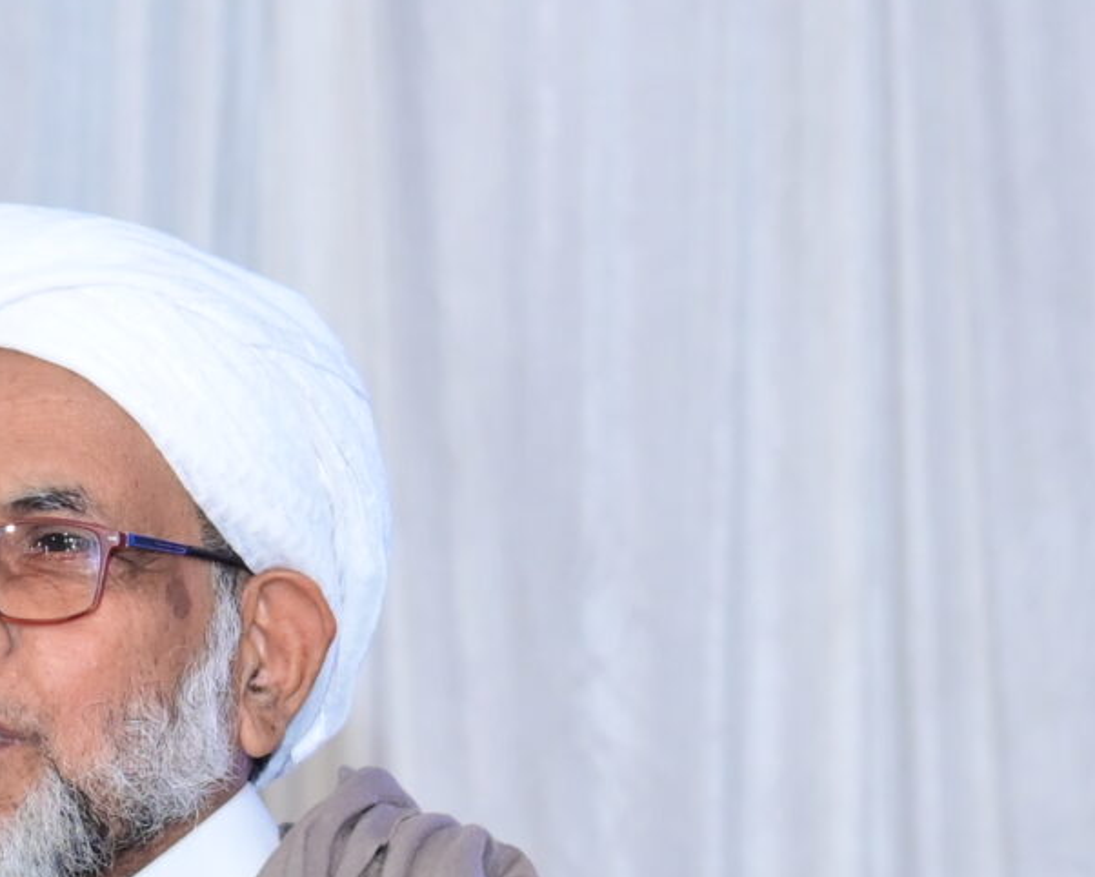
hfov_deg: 6.4
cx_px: -64
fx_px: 9823
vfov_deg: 5.1
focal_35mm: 303
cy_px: 1091
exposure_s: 1/160
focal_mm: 76
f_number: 6
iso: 2000
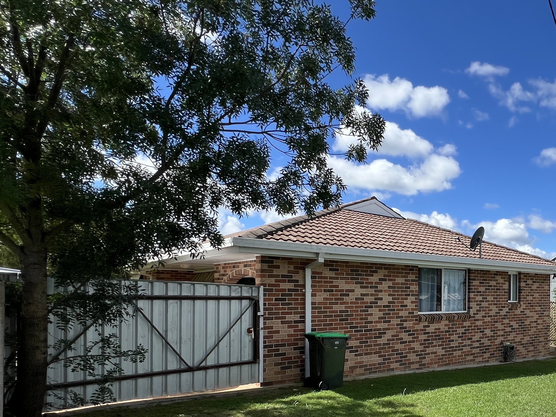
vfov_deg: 53.2
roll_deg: -0.8
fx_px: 401
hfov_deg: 61.5
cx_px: 471
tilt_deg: -1.1
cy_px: 294
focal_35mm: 25
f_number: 1.8
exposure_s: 1/1623
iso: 32
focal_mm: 1.57
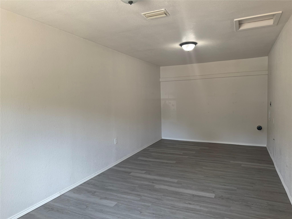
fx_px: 202
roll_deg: +1.7
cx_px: 146
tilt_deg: -3.6
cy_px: 110
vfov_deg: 56.8
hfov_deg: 71.6
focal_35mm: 24
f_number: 1.78
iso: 160
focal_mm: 6.76
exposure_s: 1/121
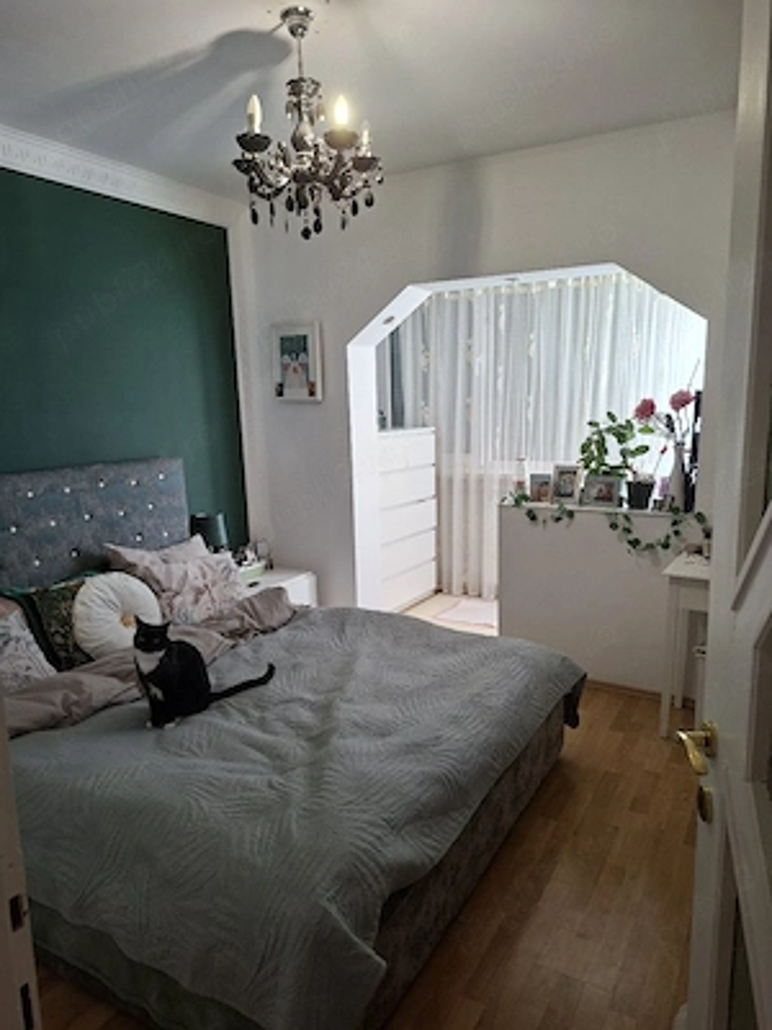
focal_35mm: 23
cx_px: 386
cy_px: 515
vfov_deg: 73.9
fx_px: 684
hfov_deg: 58.9
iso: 160
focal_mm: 5.54
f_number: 1.8
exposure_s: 1/100
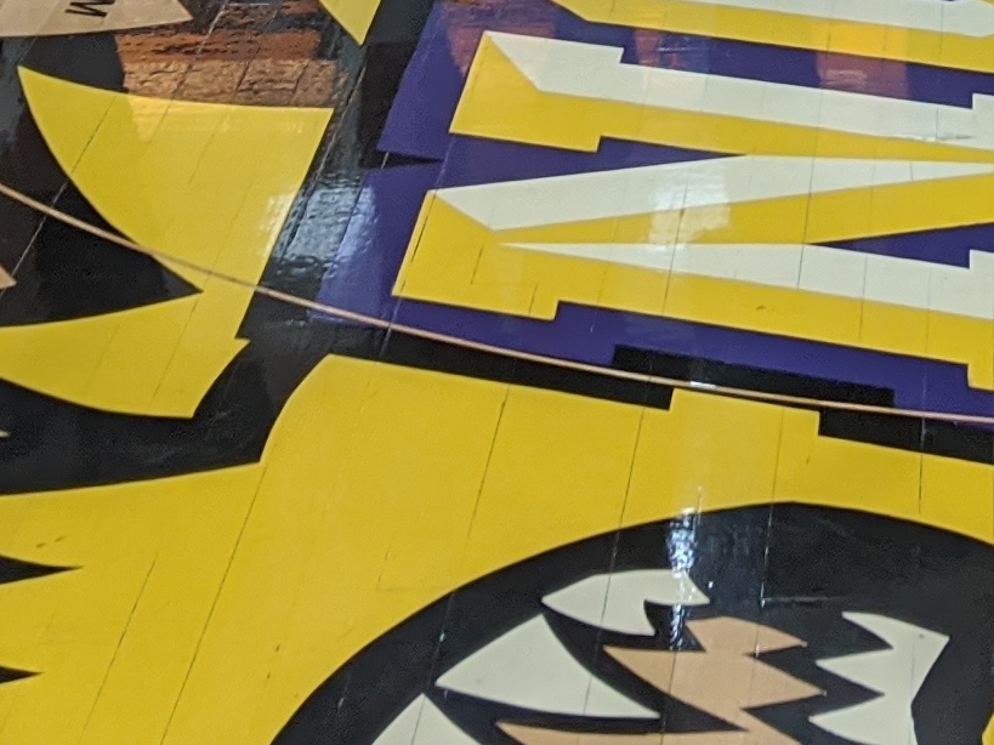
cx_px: 1166
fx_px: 3819
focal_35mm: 133
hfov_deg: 14.4
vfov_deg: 10.1
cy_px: -893
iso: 96
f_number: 1.8
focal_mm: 4.44
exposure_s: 1/125
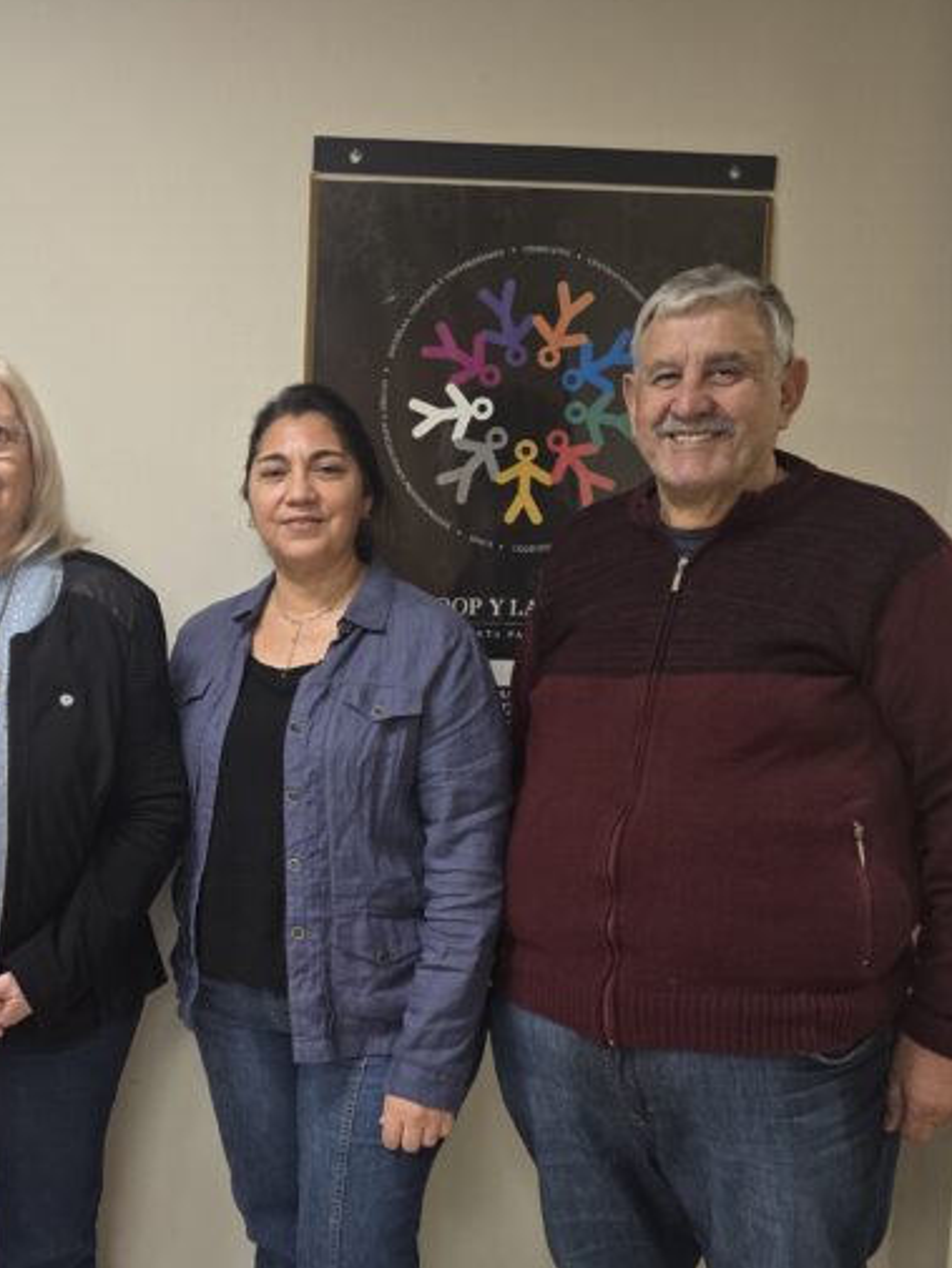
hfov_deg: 38.9
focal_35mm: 35
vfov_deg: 52.5
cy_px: 706
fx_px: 1283
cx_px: 171
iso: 200
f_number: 1.7
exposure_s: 1/100
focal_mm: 6.3
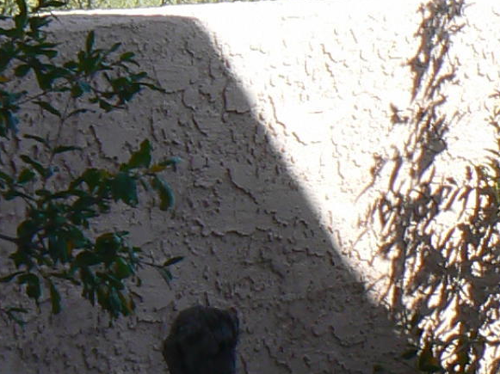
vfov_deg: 8.0
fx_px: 2685
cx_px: 67
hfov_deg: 10.6
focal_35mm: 186
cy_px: 83
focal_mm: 6
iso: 80
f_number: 5.6
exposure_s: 1/250
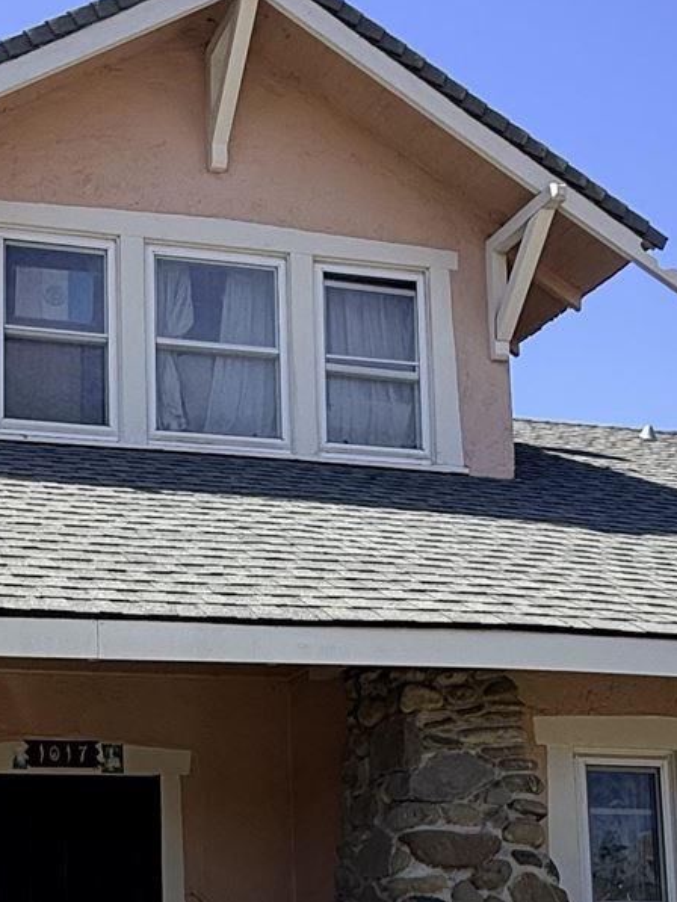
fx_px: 1408
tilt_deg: +6.8
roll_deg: -0.5
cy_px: 816
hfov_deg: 25.7
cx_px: 8
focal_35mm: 54
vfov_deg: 33.6
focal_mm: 2.22
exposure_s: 1/734
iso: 50
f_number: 2.2
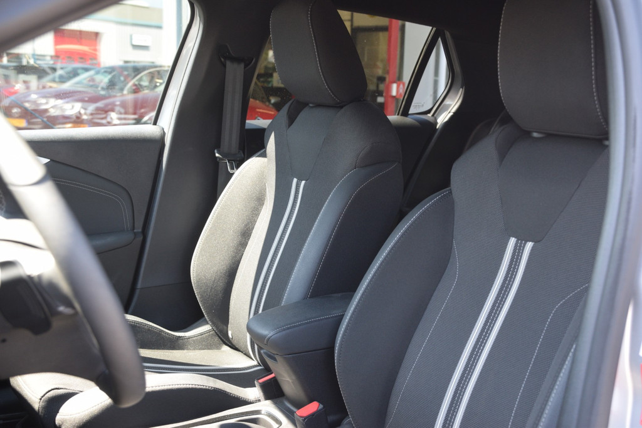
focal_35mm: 45
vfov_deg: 29.9
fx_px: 803
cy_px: 214
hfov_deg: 43.6
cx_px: 321
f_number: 5
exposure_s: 1/100
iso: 400
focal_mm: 30
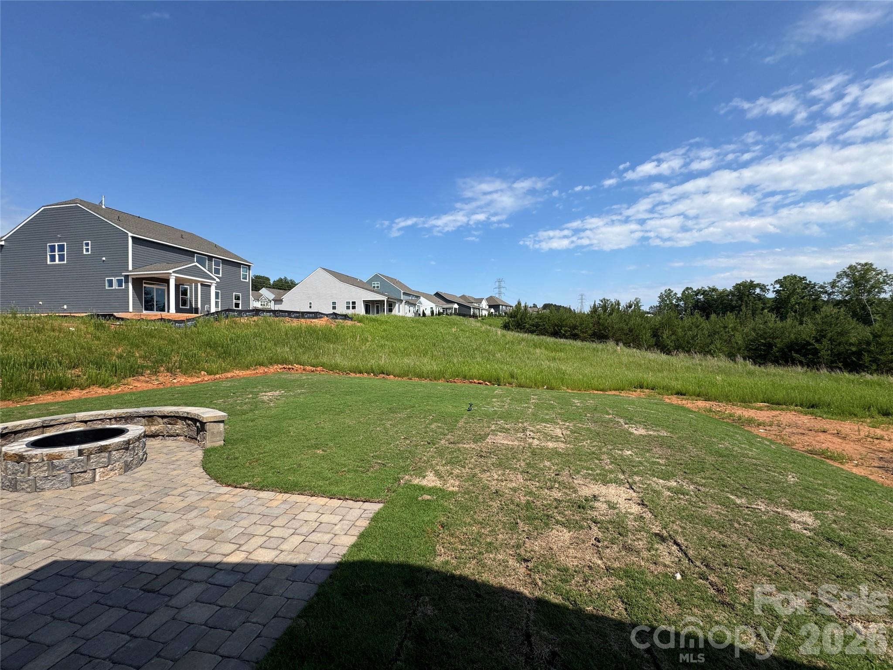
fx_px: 361
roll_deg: +3.4
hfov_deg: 102.1
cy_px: 335
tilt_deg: -4.0
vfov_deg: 85.7
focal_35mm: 14
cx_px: 446
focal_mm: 2.22
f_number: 2.2
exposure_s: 1/2208
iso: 40
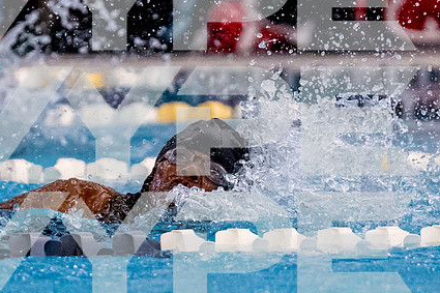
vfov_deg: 2.0
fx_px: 8283
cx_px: 136
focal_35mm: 678
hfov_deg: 3.0
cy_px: 163
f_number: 2.8
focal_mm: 200
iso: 6400
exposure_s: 1/1600
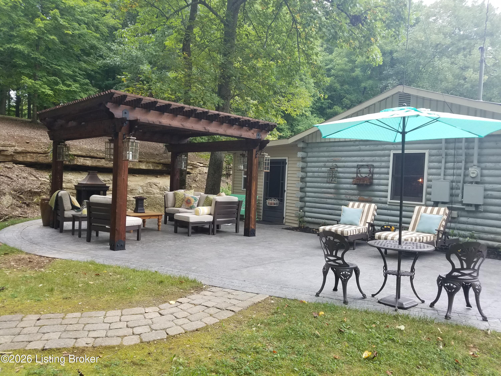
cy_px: 188
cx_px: 250
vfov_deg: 53.1
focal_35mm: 26
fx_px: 376
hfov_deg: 67.3
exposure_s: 1/200
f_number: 1.7
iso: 50
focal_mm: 4.2
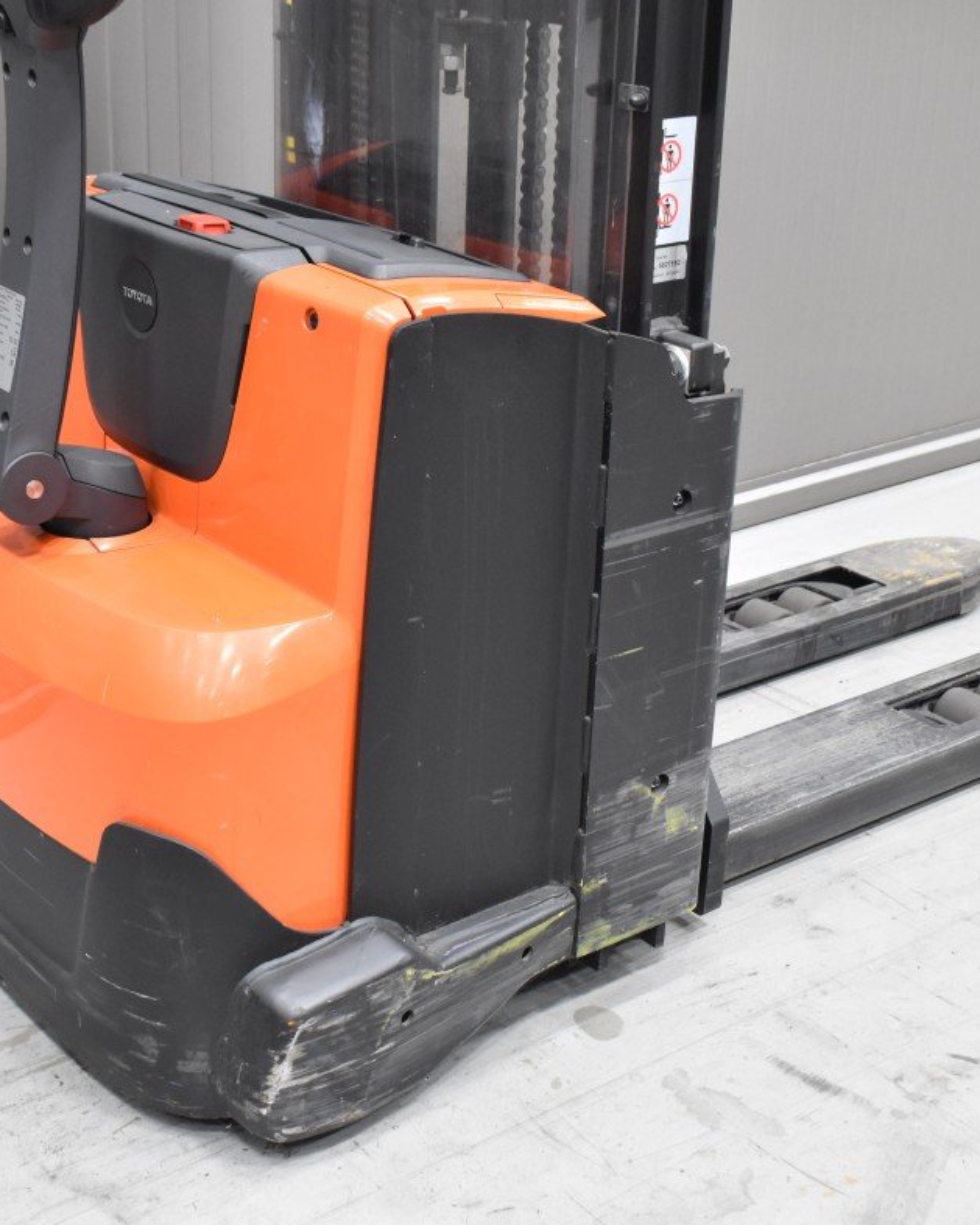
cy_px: 608
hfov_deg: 28.1
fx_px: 1947
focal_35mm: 54
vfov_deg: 34.9
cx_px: 338
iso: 1600
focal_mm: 25
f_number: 5
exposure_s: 1/25
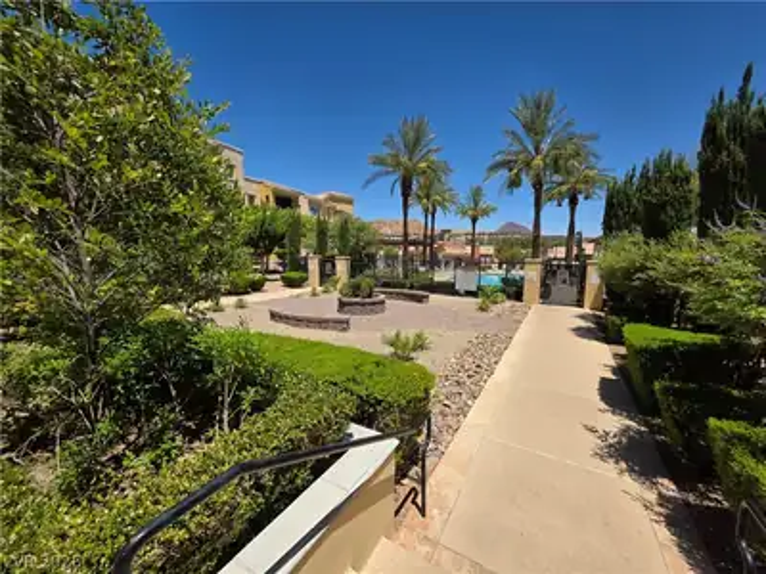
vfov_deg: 89.9
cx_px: 383
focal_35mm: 13
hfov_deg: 106.2
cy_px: 287
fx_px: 288
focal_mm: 2.2
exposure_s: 1/3134
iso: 40
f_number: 1.9
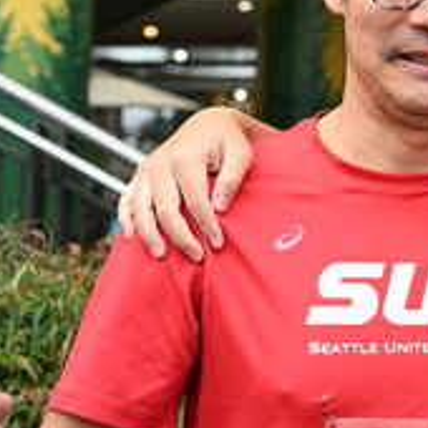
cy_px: 92
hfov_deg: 14.4
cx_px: 632
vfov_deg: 15.3
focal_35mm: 113
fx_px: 1581
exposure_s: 1/320
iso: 2000
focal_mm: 41
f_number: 4
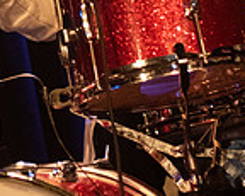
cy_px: -112
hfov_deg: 8.2
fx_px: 1696
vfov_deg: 6.5
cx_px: -65
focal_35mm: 234
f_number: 3.2
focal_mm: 52
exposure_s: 1/125
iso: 3200
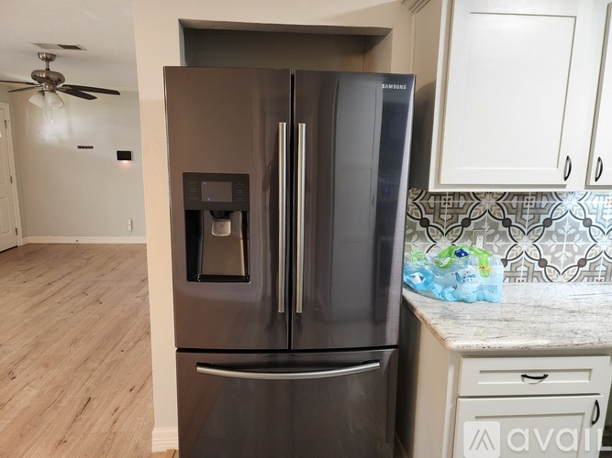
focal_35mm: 23
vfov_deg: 58.9
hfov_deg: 73.9
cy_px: 229
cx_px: 306
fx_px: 407
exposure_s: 1/120
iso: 800
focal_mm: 6.4
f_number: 1.8
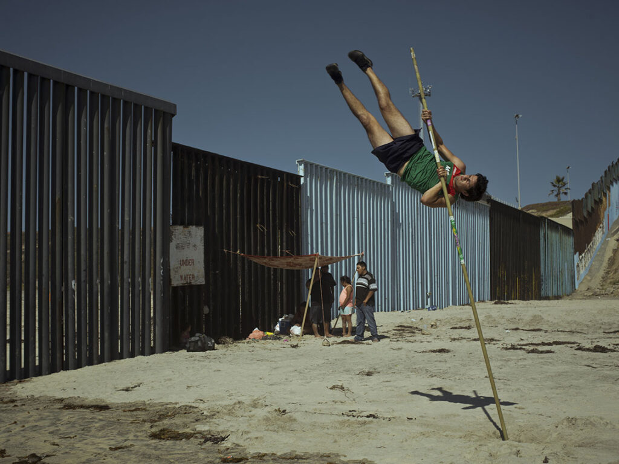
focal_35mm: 43
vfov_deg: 33.6
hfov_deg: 43.9
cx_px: 310
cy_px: 232
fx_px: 769
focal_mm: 55
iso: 100
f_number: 9
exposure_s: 1/320
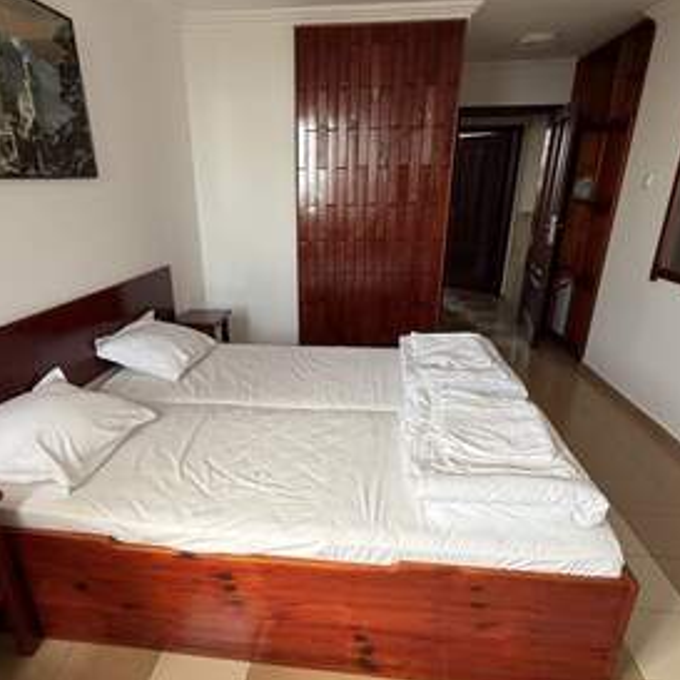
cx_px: 306
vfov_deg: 66.5
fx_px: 511
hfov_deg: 67.1
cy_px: 415
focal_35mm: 23
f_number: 2.2
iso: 160
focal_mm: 2.22
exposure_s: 1/99
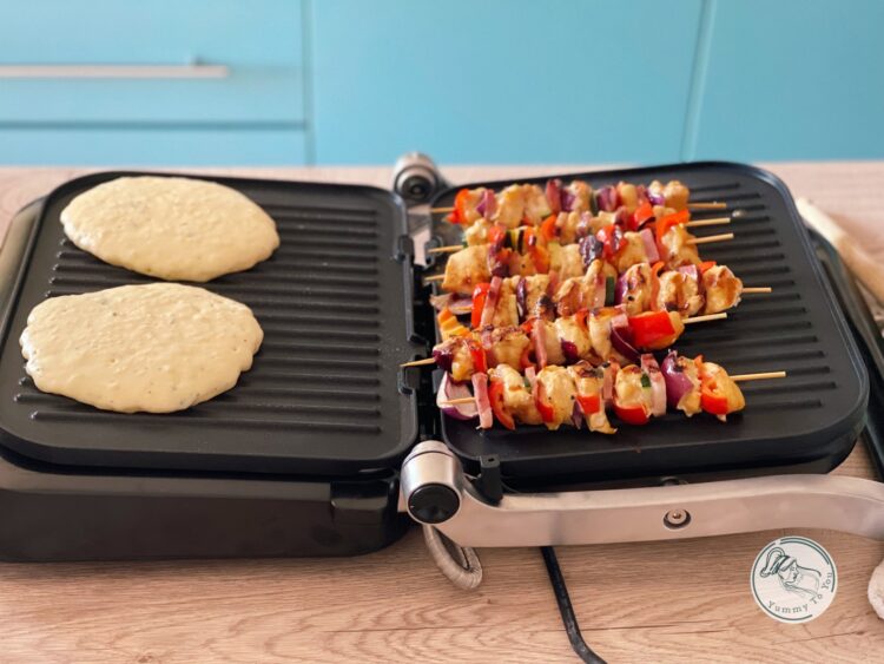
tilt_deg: -36.9
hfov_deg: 30.3
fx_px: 1635
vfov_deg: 22.9
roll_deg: -1.2
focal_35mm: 64
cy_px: 332
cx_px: 442
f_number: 2.2
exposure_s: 1/40
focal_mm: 7.5
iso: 400
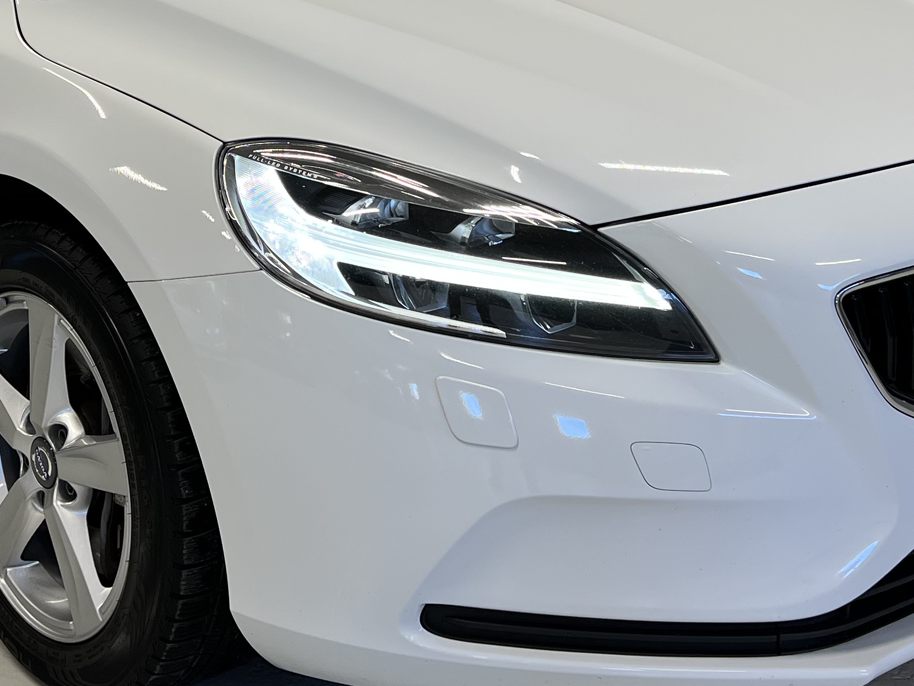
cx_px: 327
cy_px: 59
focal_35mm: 63
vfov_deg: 22.7
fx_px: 1663
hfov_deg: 30.6
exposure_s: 1/150
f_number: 1.5
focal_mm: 5.7
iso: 40
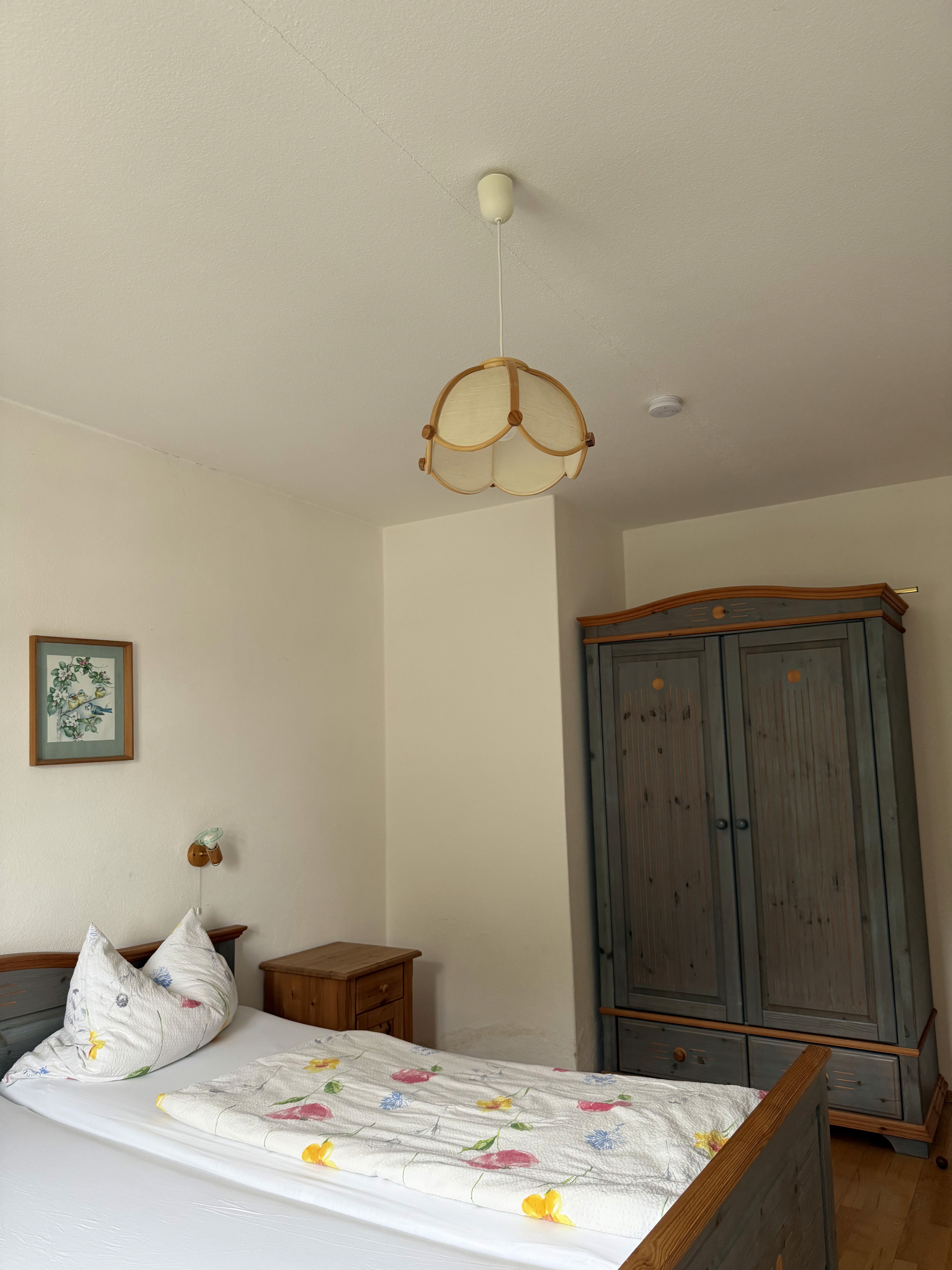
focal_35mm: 24
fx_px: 880
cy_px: 635
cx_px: 476
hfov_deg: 56.8
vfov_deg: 71.6
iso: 200
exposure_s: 1/121
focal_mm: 6.76
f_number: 1.78
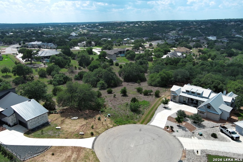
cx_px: 122
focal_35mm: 29
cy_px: 81
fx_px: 196
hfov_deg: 63.6
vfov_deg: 45.0
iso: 100
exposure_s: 1/1534
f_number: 2.8
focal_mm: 10.57
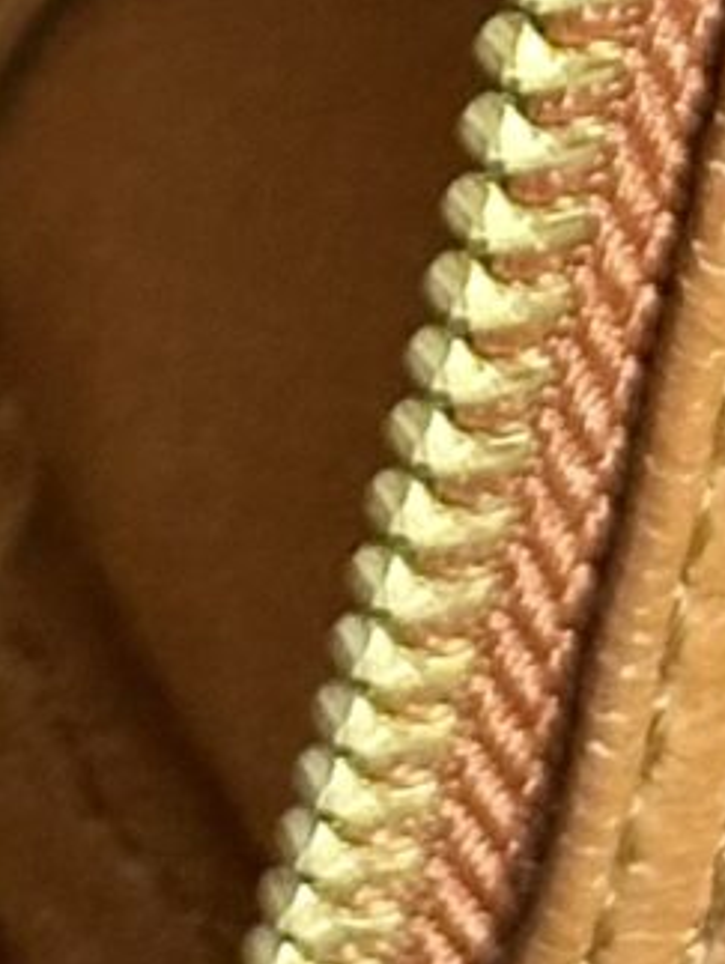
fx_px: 10591
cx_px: -913
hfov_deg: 3.9
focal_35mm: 380
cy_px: -2223
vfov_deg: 4.9
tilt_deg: -49.0
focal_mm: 6.86
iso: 200
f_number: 1.78
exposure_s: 1/33
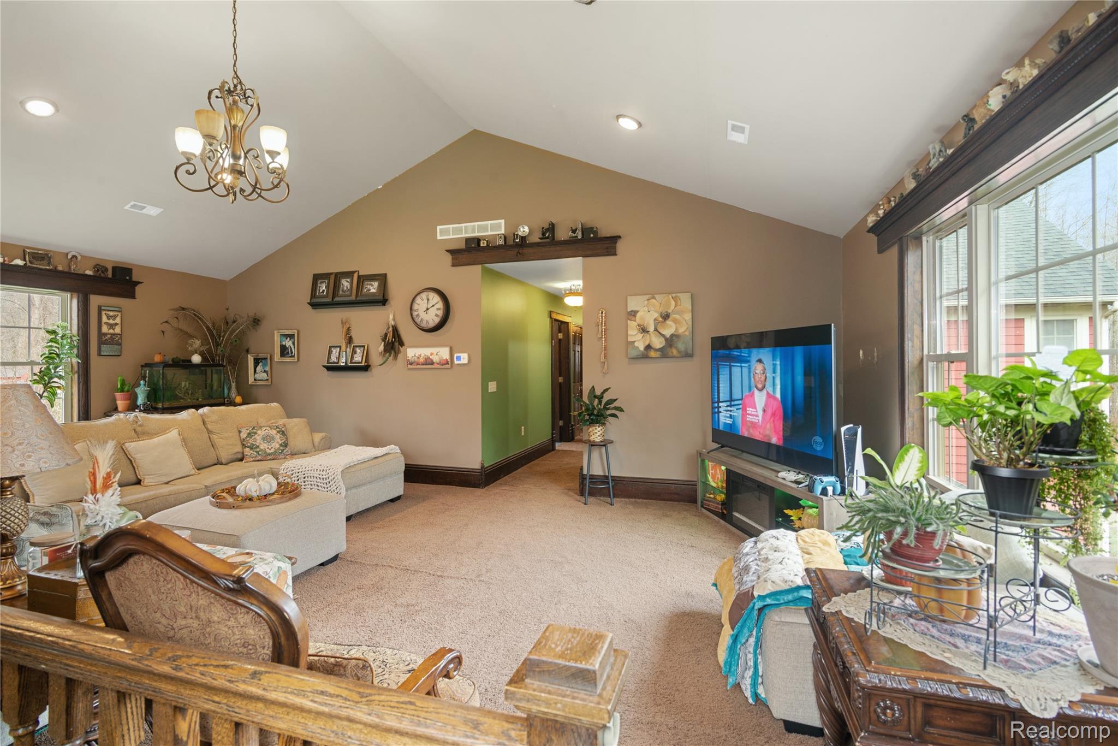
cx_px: 559
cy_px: 373
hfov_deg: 61.9
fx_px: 932
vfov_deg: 43.6
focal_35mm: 30
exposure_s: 1/2.5
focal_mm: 30
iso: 320
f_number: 9
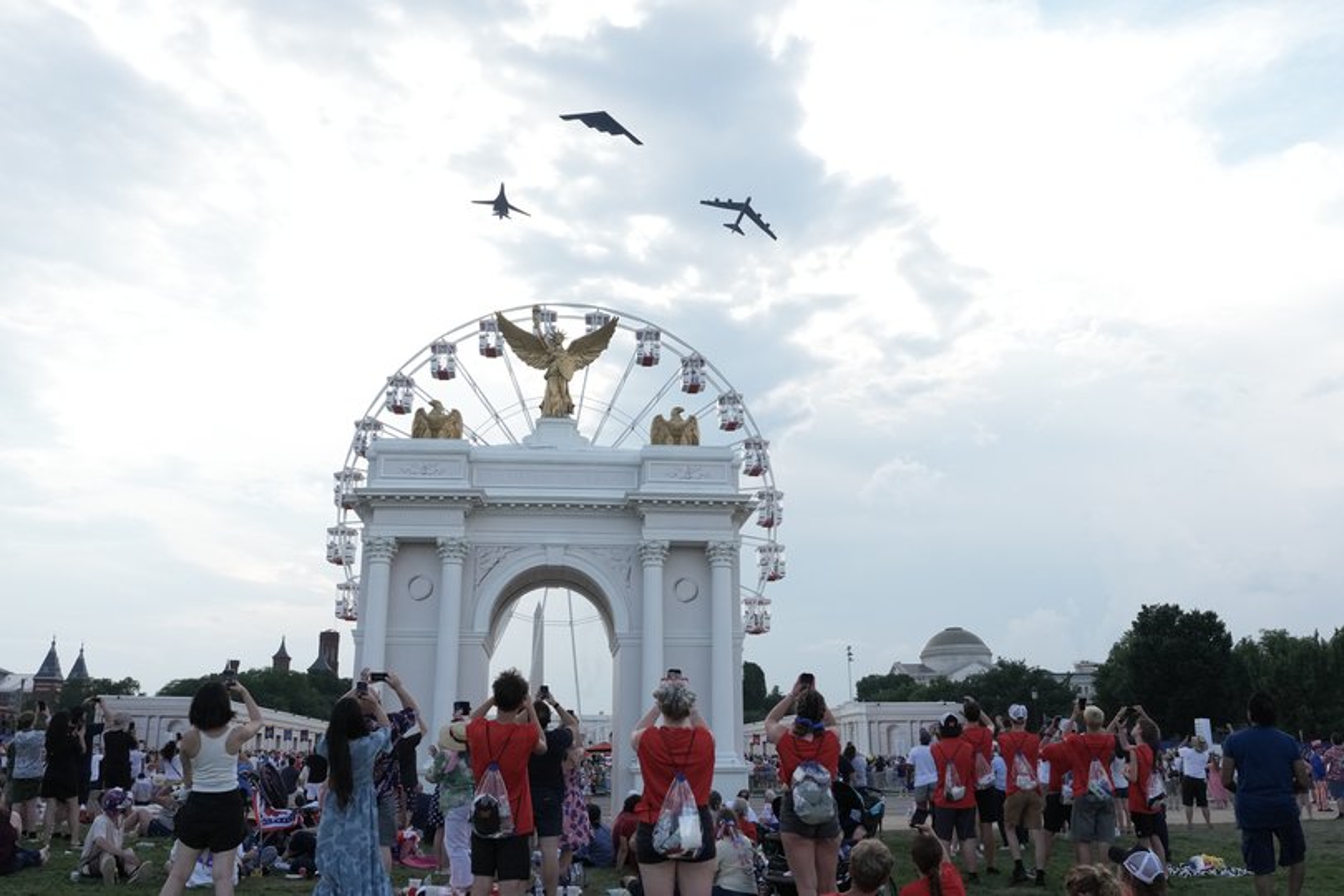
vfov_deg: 46.4
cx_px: 672
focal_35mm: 28
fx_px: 1045
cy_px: 448
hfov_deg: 65.5
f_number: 10
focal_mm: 28
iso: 2500
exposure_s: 1/1250
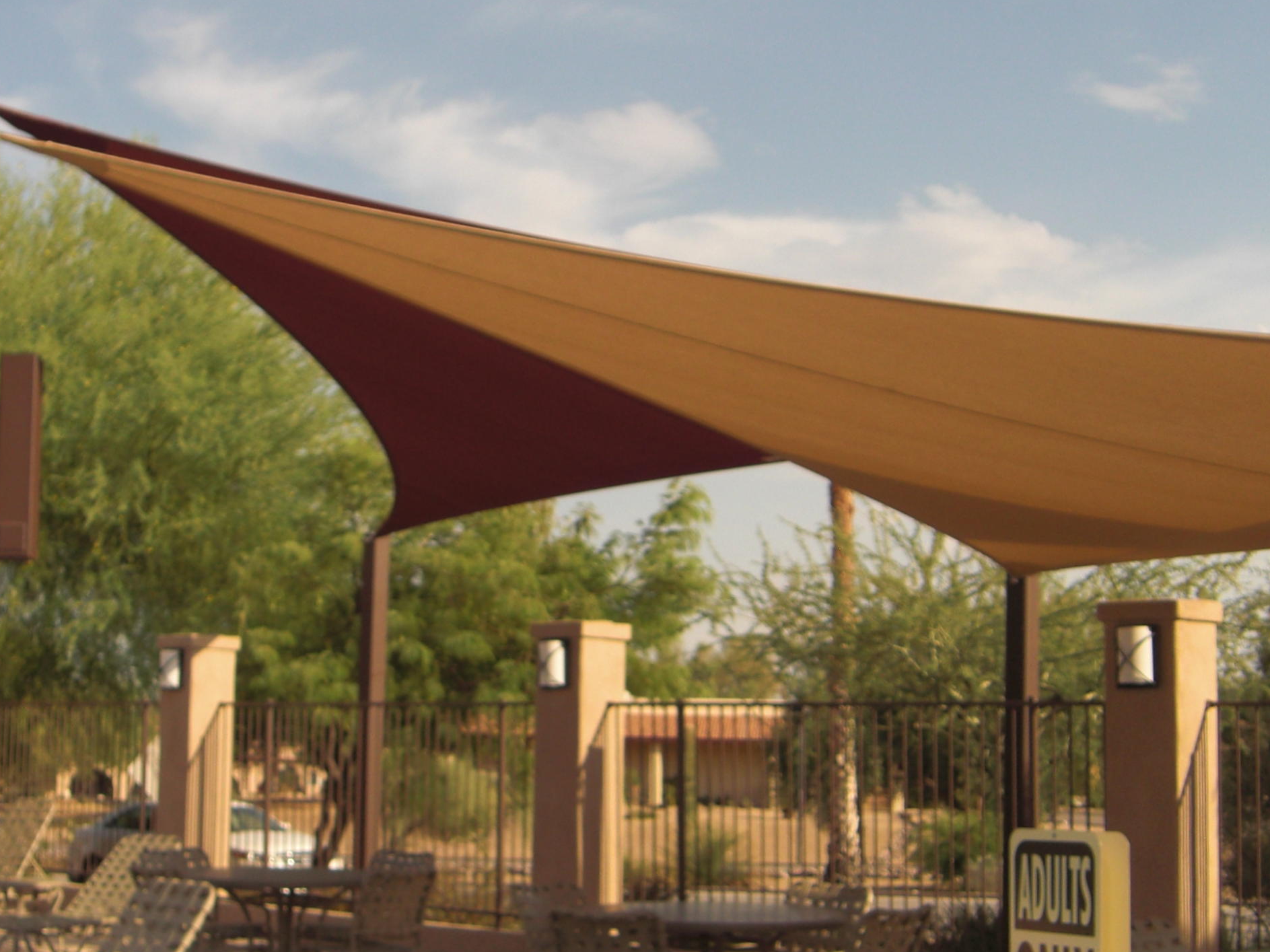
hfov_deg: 31.0
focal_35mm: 62
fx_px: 2275
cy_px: 511
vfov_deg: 23.6
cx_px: 450
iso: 50
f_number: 3
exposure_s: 1/800
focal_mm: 6.9
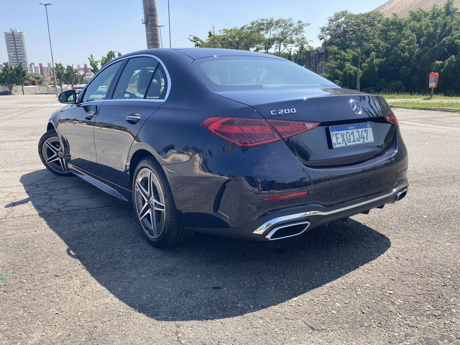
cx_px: 230
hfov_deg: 63.4
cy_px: 172
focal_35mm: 28
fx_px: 372
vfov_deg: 49.7
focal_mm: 3.99
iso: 20
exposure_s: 1/810
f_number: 1.8
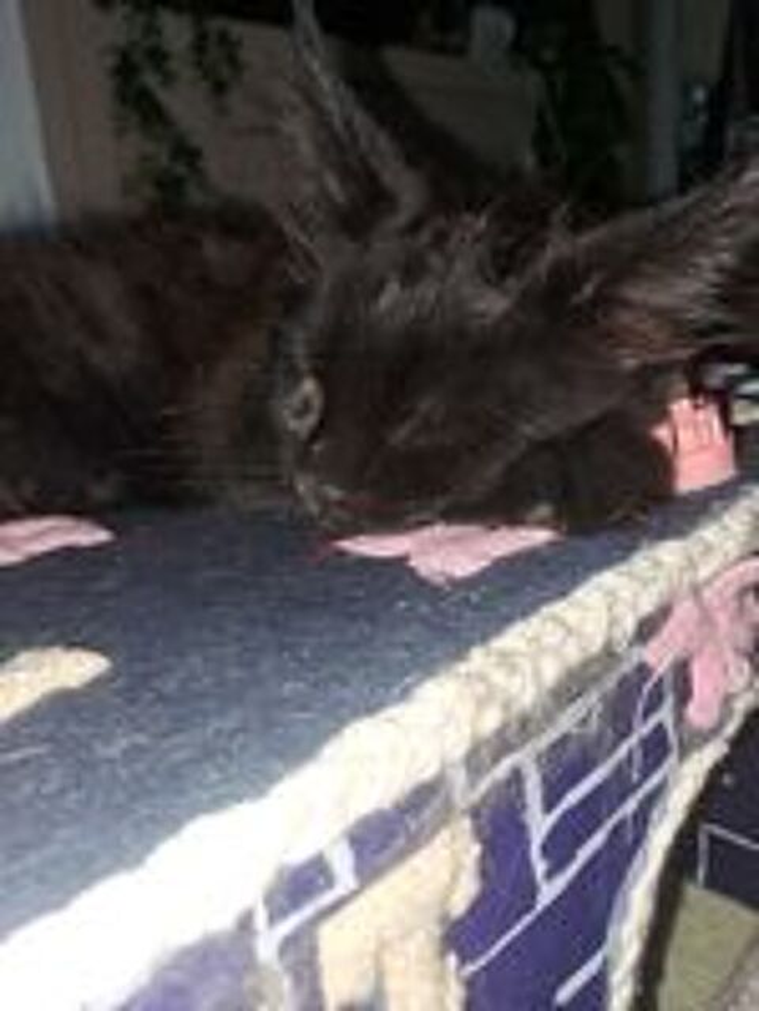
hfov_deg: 54.9
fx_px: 731
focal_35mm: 25
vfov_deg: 69.4
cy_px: 506
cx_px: 380
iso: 32
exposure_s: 1/14
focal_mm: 4.65
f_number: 1.8
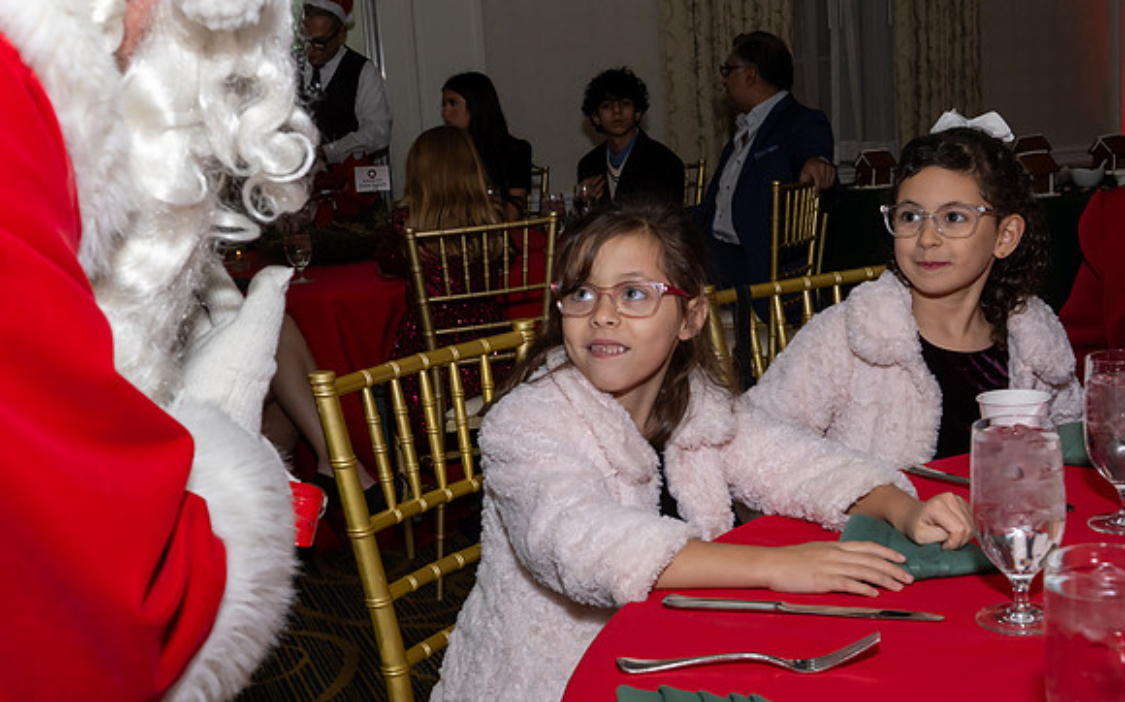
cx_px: 542
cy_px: 388
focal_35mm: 49
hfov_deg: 41.4
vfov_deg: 26.5
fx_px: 1490
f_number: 8
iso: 640
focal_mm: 31
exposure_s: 1/250
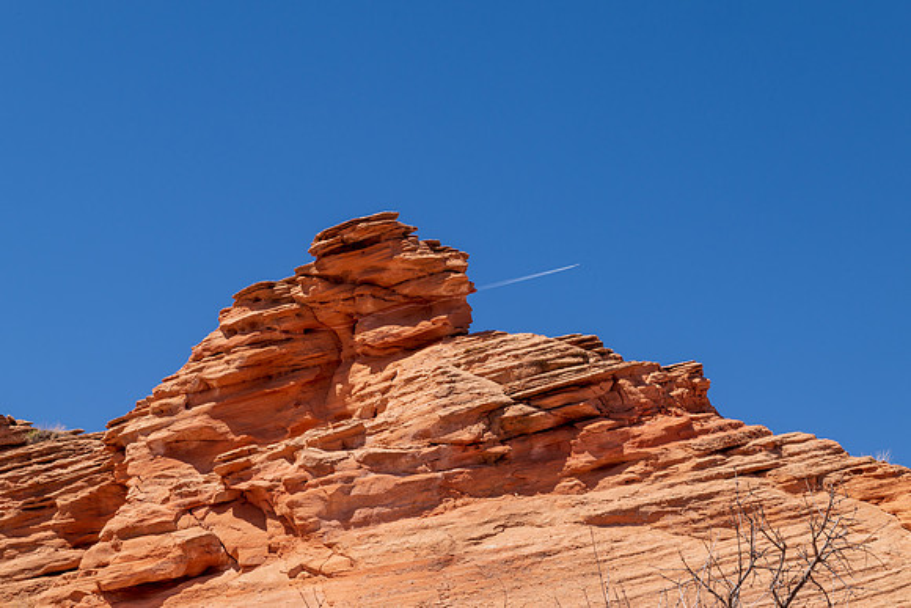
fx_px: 1772
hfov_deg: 28.8
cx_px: 456
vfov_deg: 19.5
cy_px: 304
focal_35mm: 70
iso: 280
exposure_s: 1/125
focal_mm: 70
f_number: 22
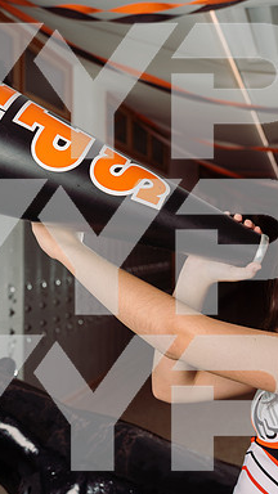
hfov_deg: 21.1
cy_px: 248
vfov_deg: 36.6
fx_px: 747
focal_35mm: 57
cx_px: 151
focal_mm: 36
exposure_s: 1/250
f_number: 4.5
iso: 125
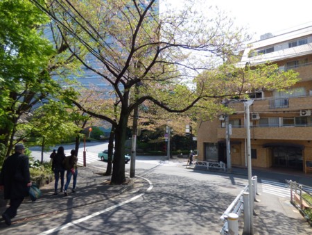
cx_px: 156
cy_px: 118
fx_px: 180
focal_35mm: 20
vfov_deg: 66.0
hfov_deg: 81.7
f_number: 2.8
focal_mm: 3.58
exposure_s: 1/640
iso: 100
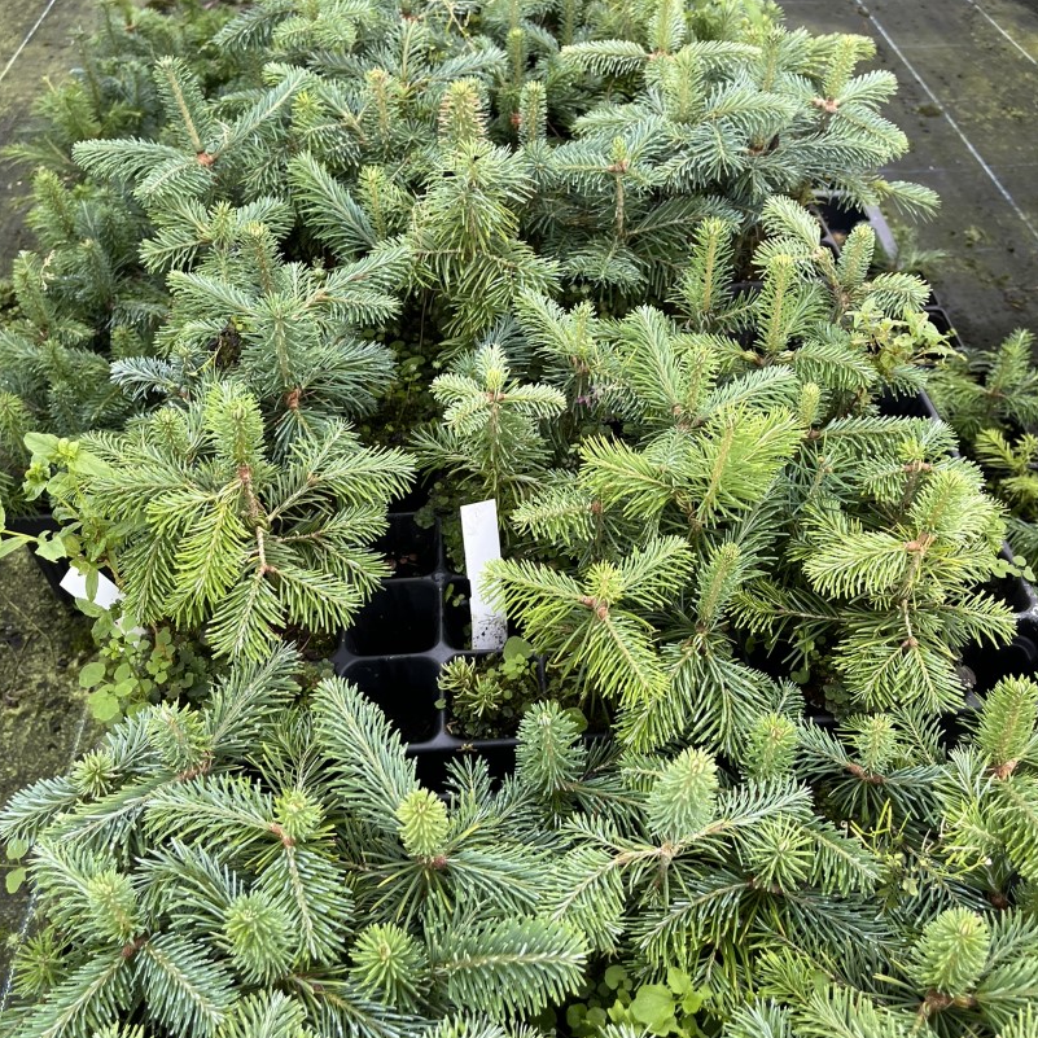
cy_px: 491
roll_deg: +2.1
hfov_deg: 52.5
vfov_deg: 52.5
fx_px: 1052
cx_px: 521
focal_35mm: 31
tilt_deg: -44.5
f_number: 1.6
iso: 100
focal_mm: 5.1
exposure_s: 1/122
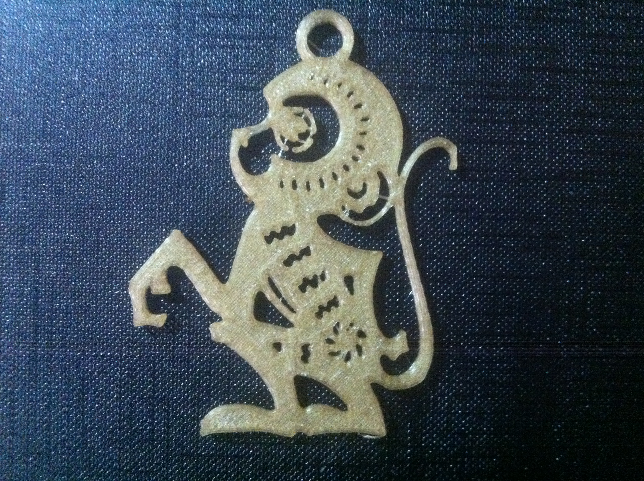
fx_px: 650
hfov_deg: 52.7
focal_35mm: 35
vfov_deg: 40.6
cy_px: 240
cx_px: 322
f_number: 2.8
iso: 1000
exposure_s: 1/15
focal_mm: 3.85
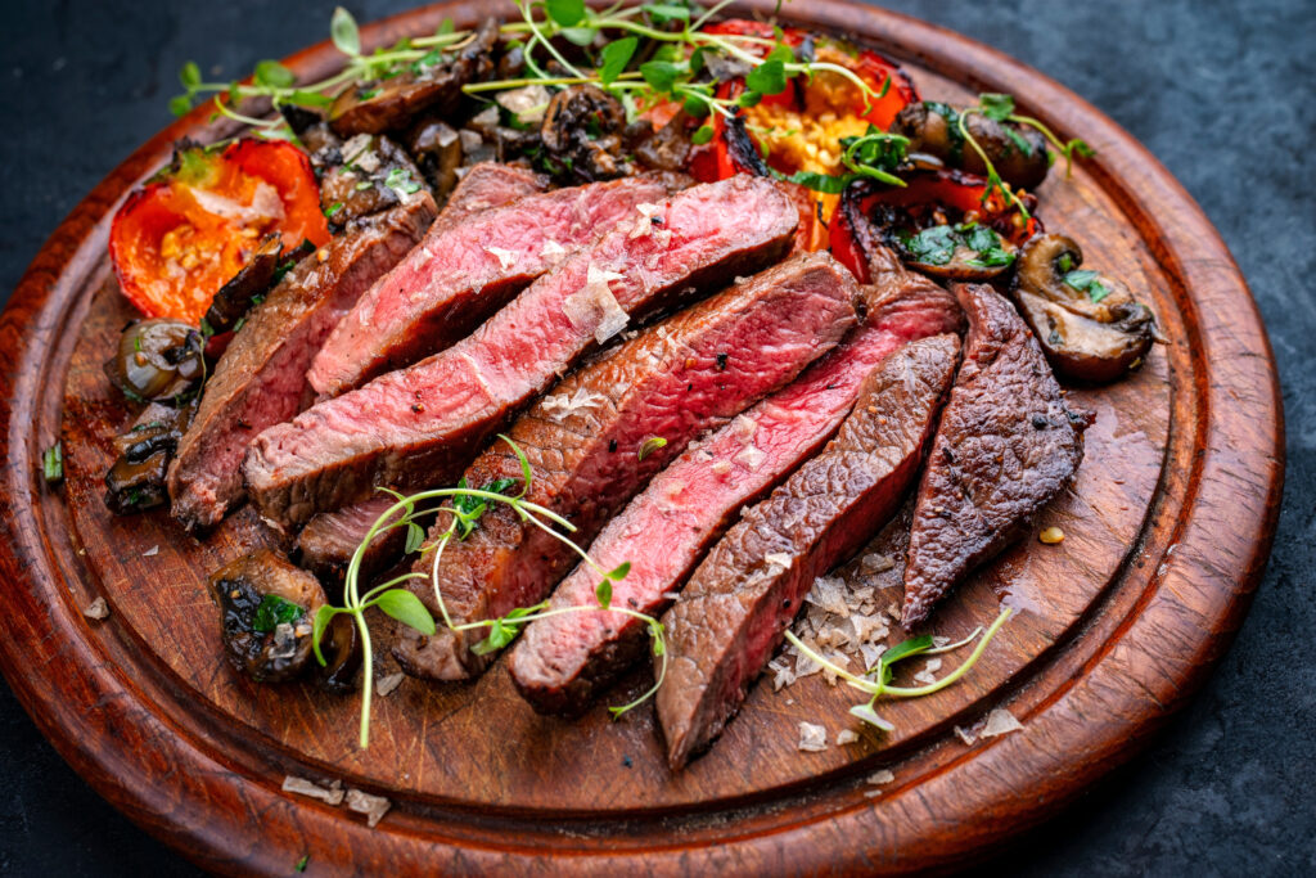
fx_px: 1828
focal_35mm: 50
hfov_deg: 39.6
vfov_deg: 27.0
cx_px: 658
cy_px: 439
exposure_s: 1/200
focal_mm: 50
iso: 100
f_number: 9
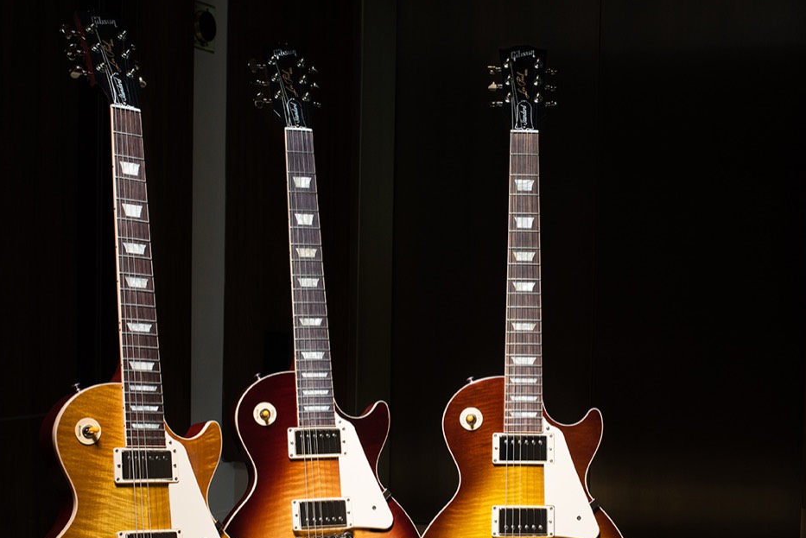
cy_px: 356
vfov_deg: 22.6
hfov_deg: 33.2
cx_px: 509
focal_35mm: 60
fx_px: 1344
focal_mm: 35
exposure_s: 1/250
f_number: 7.1
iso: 400
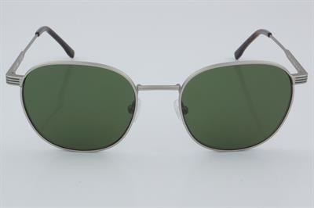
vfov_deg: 18.2
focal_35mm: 75
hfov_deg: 27.0
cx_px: 157
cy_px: 104
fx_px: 654
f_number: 32
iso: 100
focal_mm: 50
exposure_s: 1/4
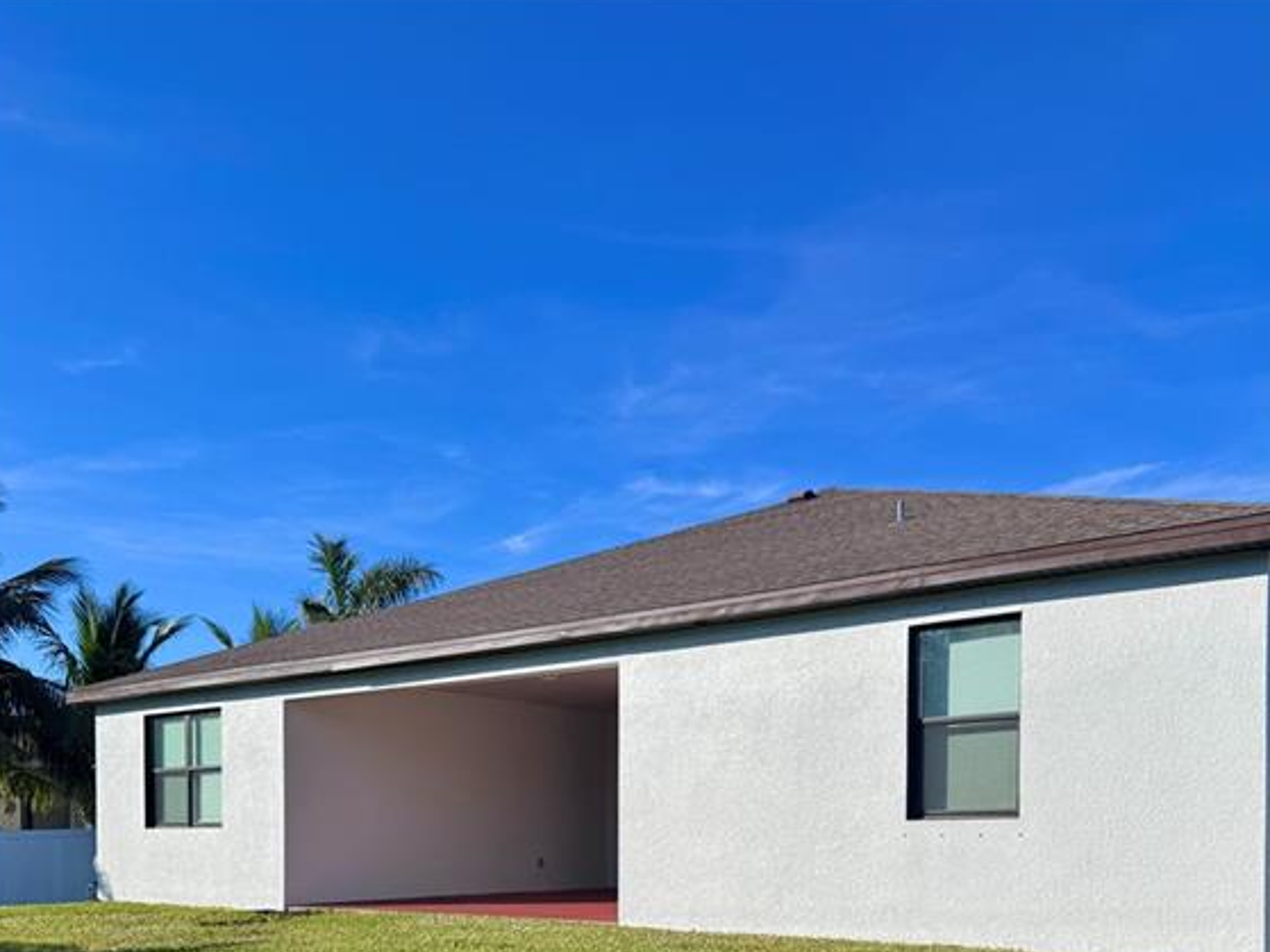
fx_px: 1210
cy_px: 861
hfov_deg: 55.4
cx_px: 634
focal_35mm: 33
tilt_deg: -0.3
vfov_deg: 39.7
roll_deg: +0.2
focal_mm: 6.76
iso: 80
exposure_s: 1/5814
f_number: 1.78
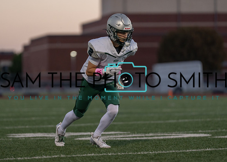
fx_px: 1534
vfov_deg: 6.0
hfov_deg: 8.5
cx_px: 101
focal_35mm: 238
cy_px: 82
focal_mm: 200
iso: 1250
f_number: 2.8
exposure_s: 1/1000
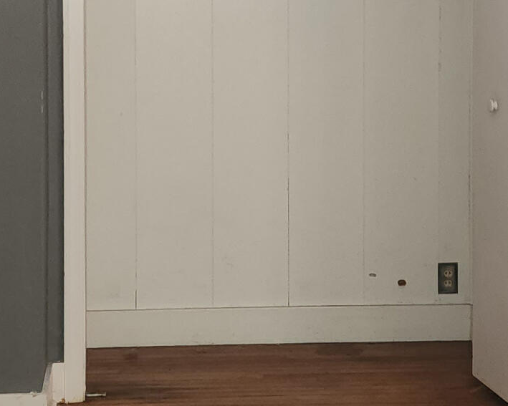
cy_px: 60
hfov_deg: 20.2
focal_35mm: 95
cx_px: 275
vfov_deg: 16.0
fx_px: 1428
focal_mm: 6.4
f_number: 1.8
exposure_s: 1/10
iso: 160
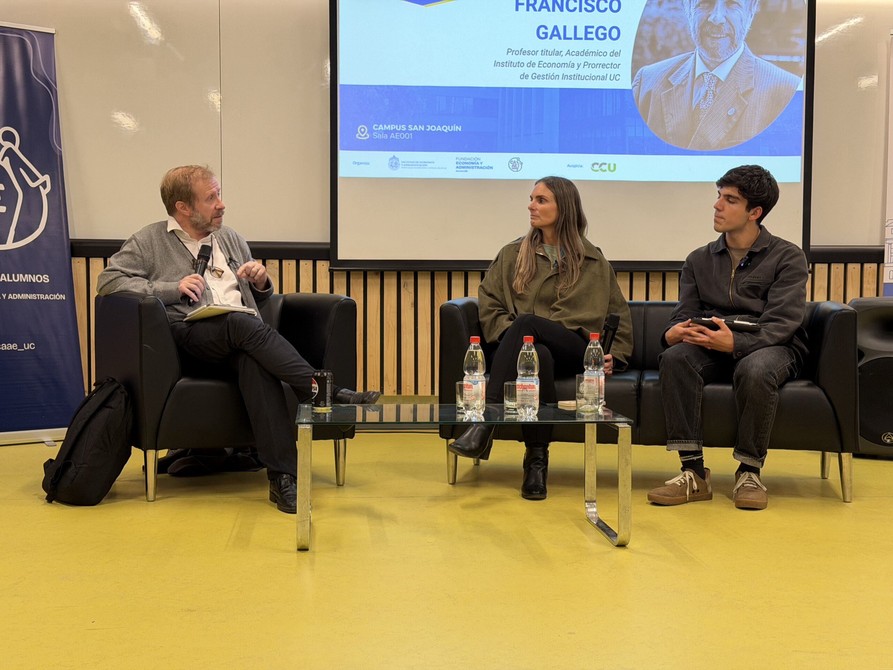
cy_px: 335
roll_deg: -0.5
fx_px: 1238
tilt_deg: -2.9
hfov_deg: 39.7
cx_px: 446
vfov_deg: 30.3
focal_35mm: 48
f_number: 1.78
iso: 80
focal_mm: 6.76
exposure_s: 1/50
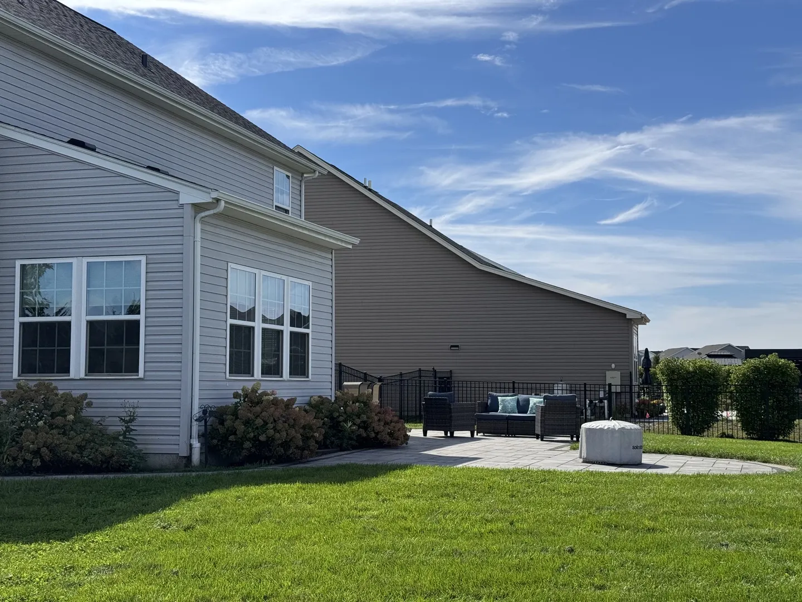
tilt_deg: +2.6
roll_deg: +0.0
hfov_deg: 39.7
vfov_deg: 30.3
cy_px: 301
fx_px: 1112
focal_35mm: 48
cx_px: 401
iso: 64
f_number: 1.78
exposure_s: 1/5376
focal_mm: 6.76
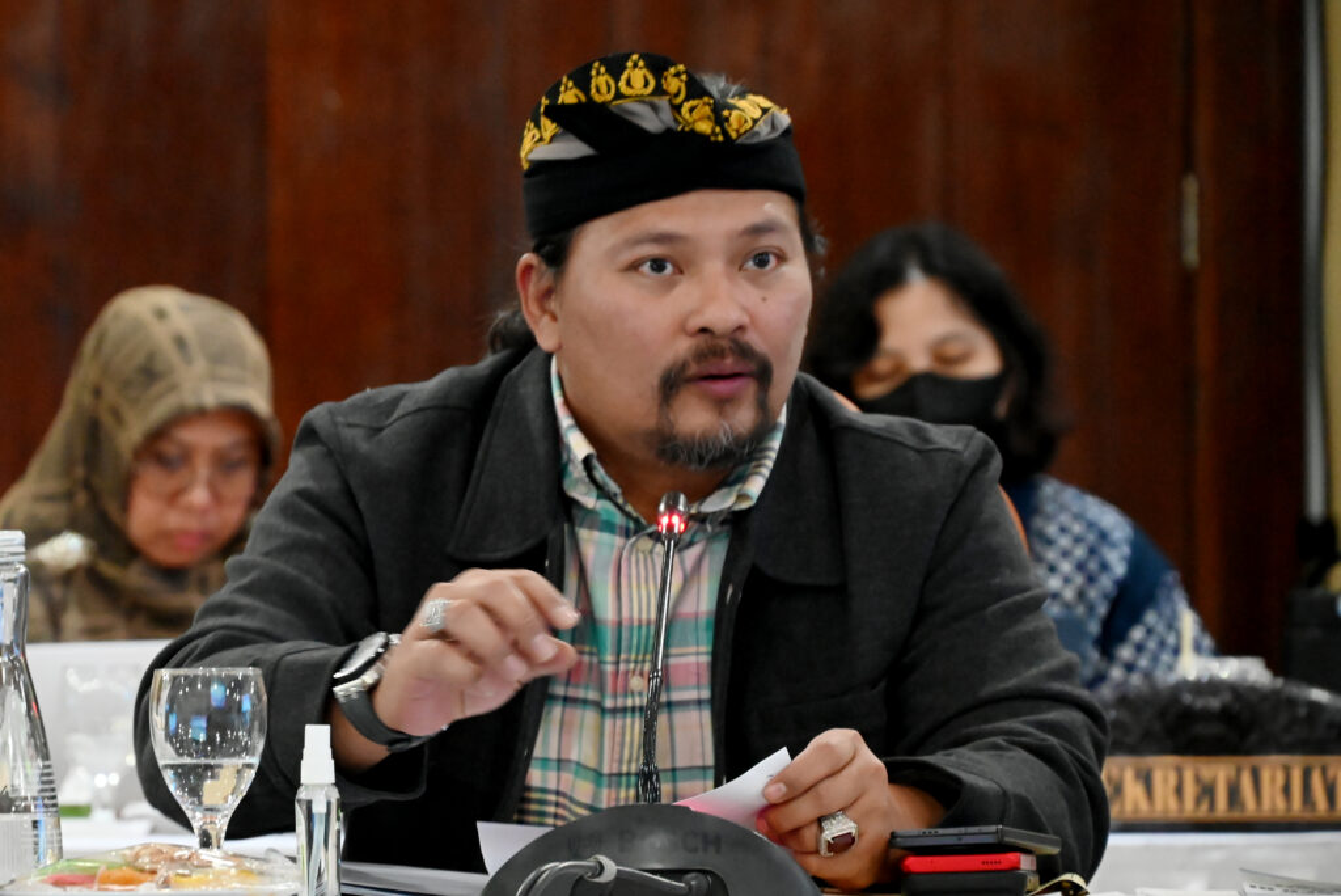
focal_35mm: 200
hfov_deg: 10.3
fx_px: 7454
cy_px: 448
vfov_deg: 6.9
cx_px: 670
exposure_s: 1/50
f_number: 7.1
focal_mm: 200
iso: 8000
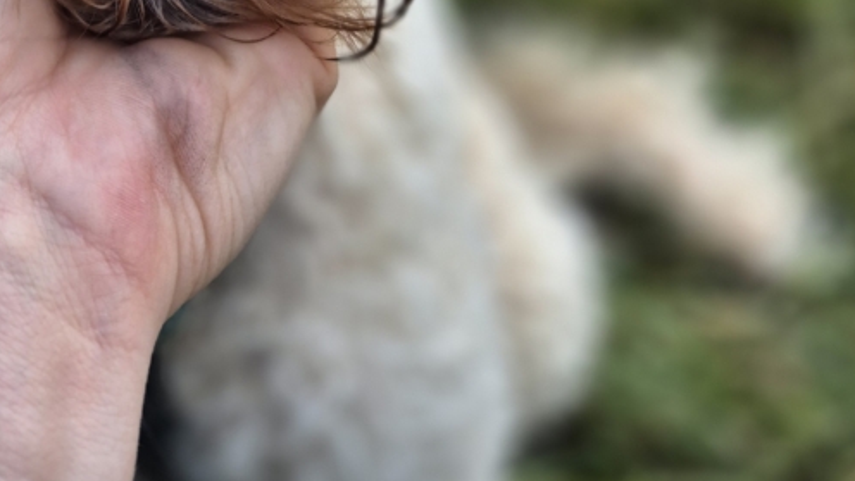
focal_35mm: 52
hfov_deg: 39.0
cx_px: 237
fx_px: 1179
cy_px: -364
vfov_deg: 18.5
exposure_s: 1/1996
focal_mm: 5.4
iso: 25
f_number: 1.8
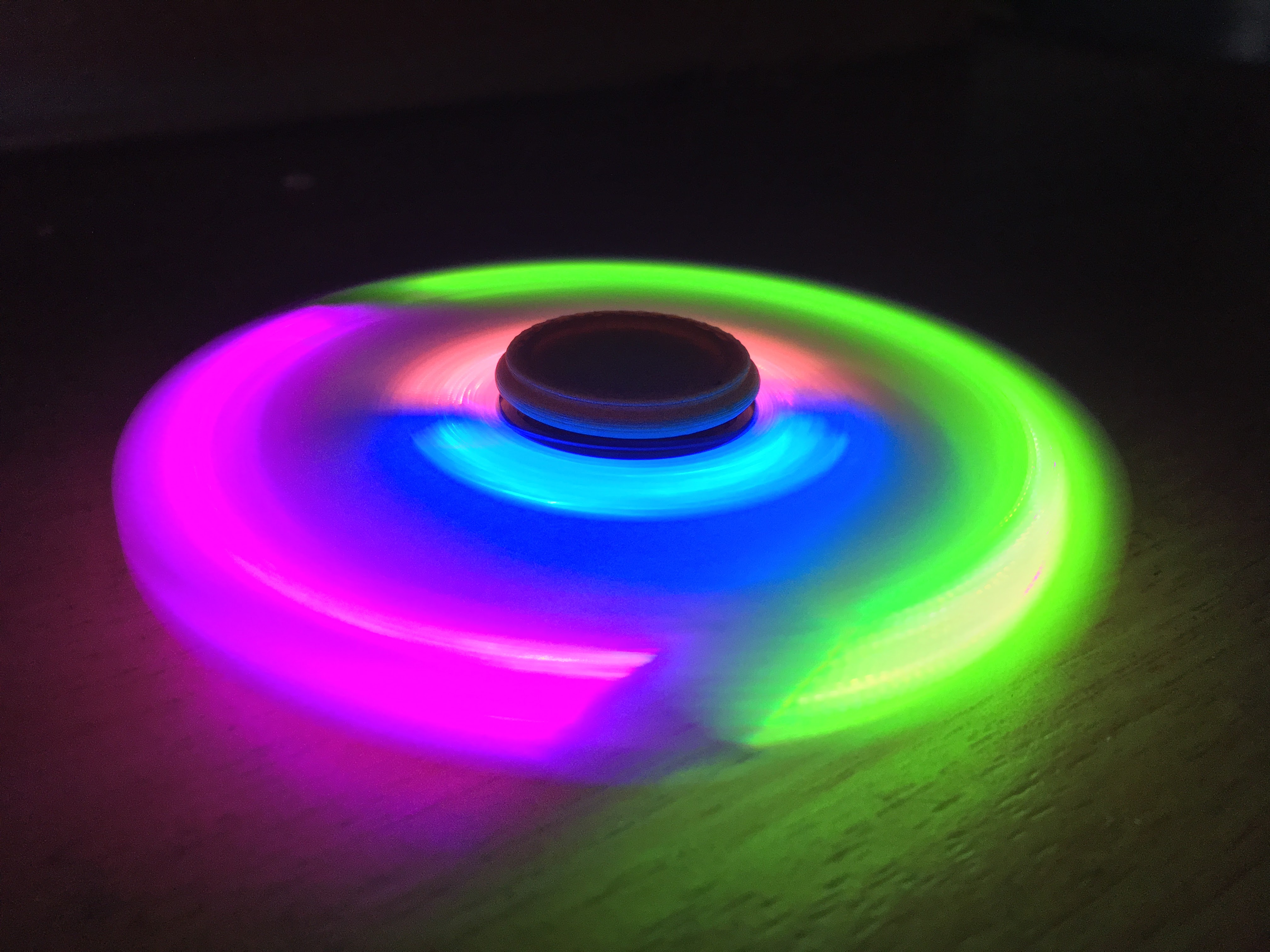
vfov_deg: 48.2
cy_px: 476
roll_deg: -1.6
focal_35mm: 29
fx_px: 1064
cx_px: 635
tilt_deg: -28.9
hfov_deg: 61.7
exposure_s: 1/30
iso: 125
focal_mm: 4.15
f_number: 2.2
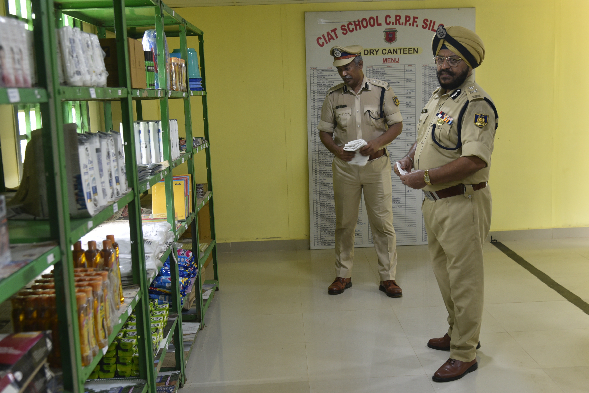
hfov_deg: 46.3
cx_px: 316
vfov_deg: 31.9
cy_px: 196
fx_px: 687
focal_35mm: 42
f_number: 4
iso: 800
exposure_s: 1/50
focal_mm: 38
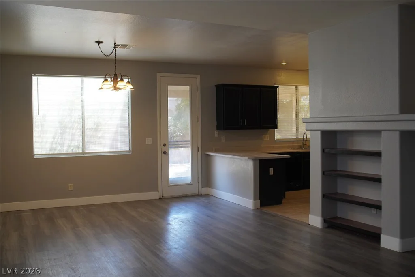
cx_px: 208
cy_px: 138
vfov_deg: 38.4
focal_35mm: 34
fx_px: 398
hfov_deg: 55.1
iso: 250
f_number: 4
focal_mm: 23
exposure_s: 1/60
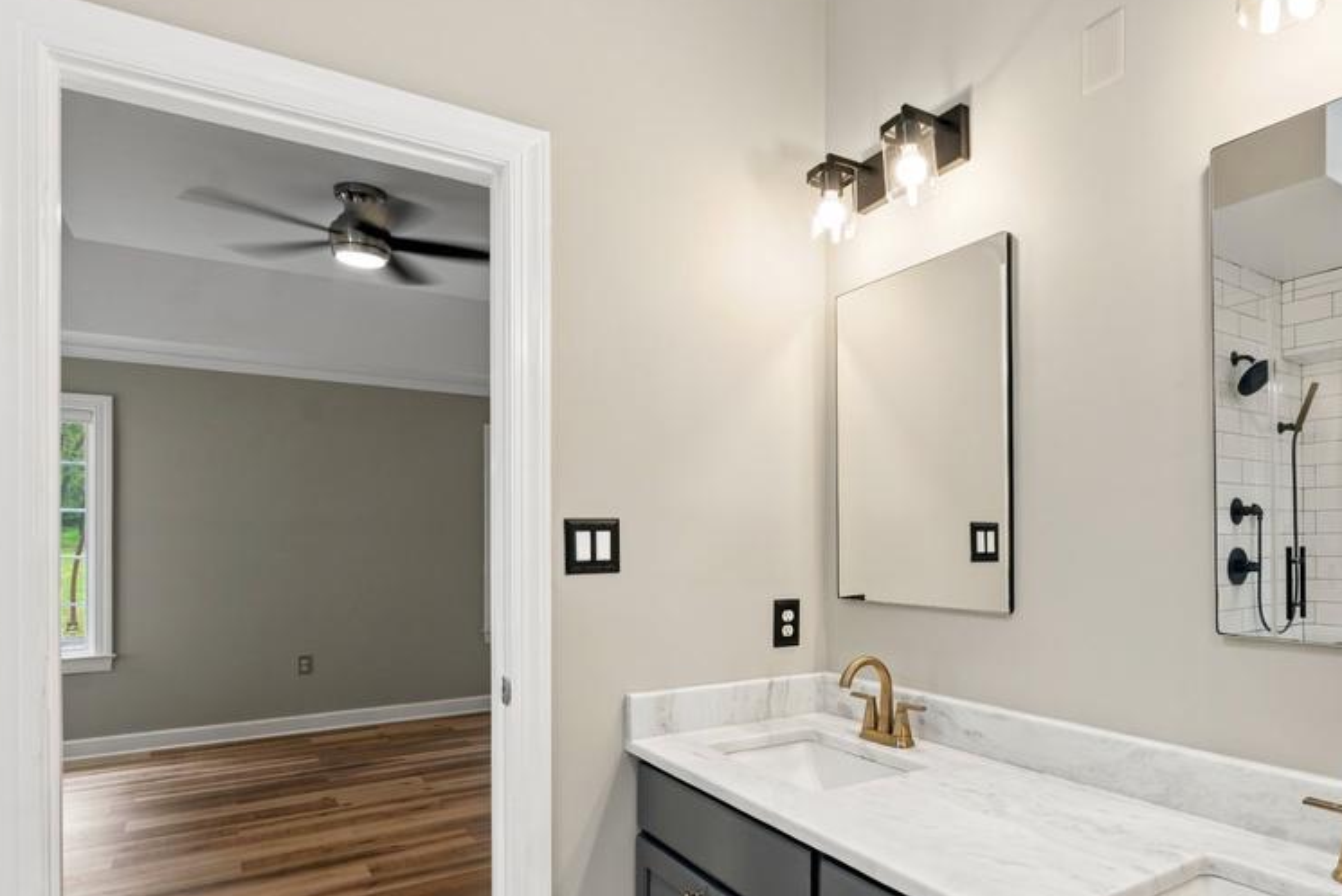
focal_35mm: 22
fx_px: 820
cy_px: 531
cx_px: 866
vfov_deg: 56.9
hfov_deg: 76.7
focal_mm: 16
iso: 640
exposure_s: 1/500
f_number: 5.6
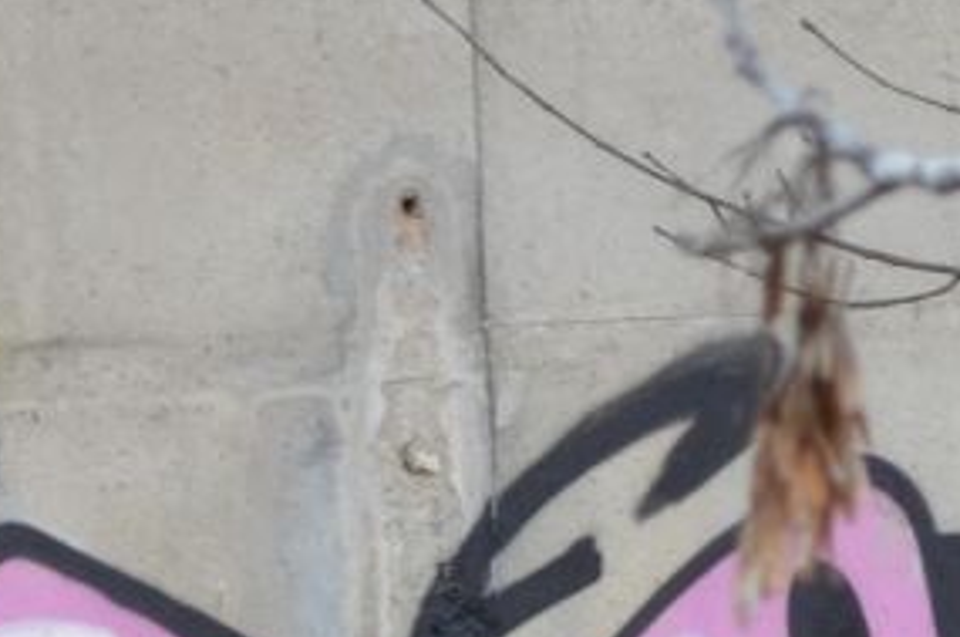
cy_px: 1153
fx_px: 10755
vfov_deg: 3.4
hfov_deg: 5.1
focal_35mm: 404
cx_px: 327
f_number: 5.6
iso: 250
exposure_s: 1/125
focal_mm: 40
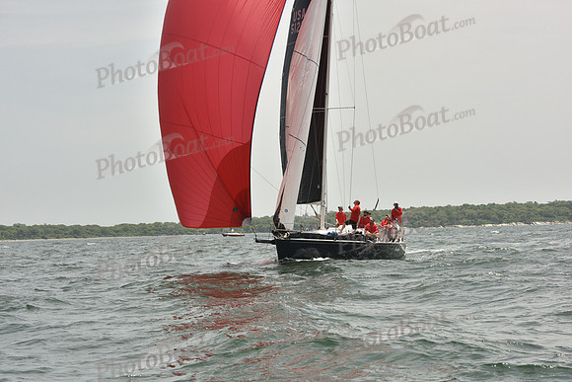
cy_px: 191
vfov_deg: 17.5
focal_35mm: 78
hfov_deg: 26.0
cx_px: 286
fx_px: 1240
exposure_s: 1/1250
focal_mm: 78
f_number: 11
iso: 400
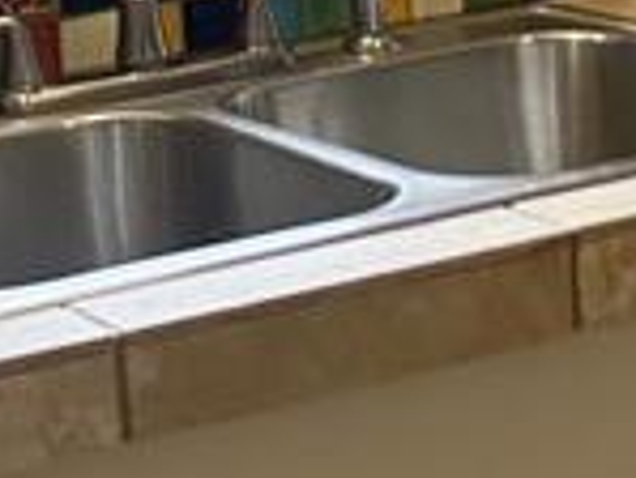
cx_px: 367
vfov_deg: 8.9
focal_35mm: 165
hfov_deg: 12.0
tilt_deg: -8.5
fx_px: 3034
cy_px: -124
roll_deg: +3.0
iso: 64
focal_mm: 6.86
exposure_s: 1/242
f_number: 1.78
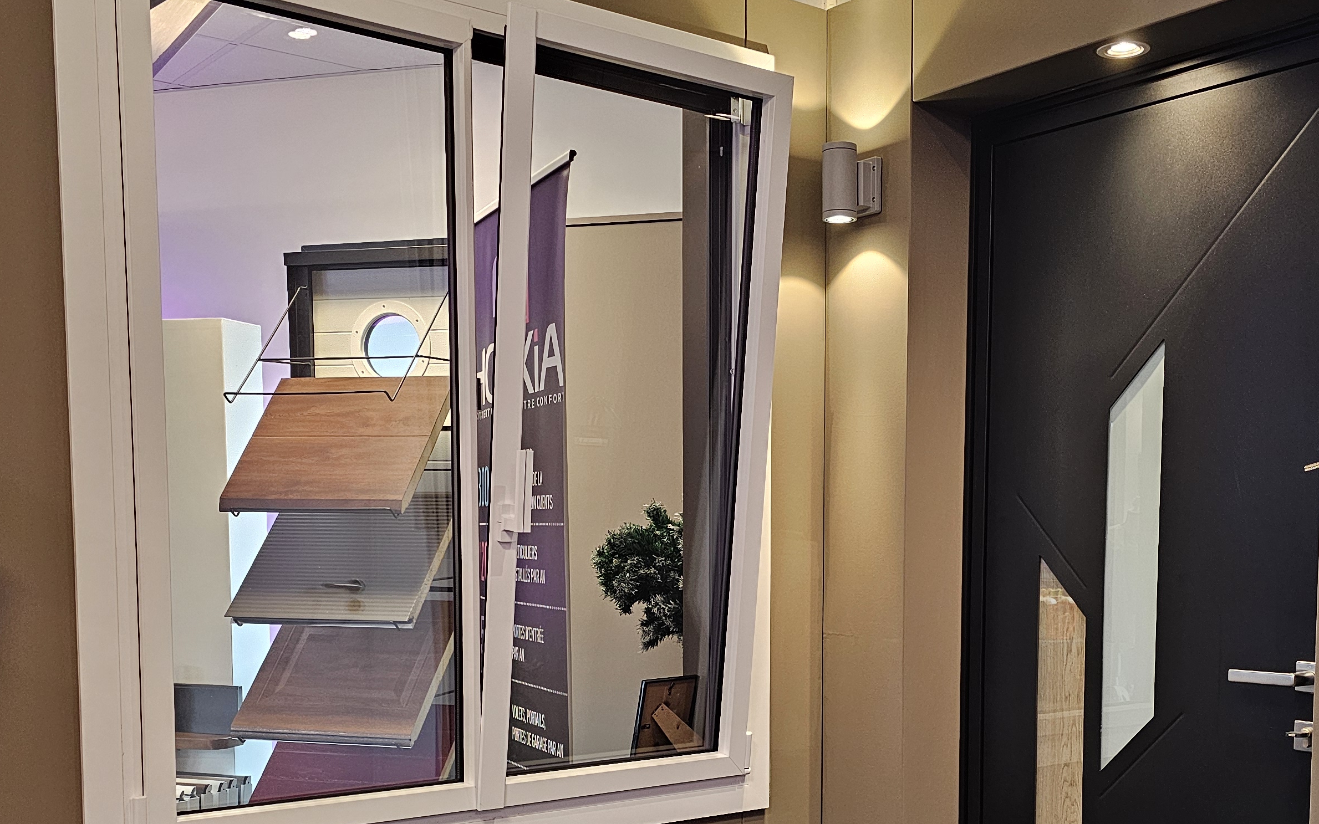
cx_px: 800
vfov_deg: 30.4
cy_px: 667
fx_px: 1474
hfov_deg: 47.9
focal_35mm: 41
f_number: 1.7
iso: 500
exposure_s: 1/100
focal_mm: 6.3
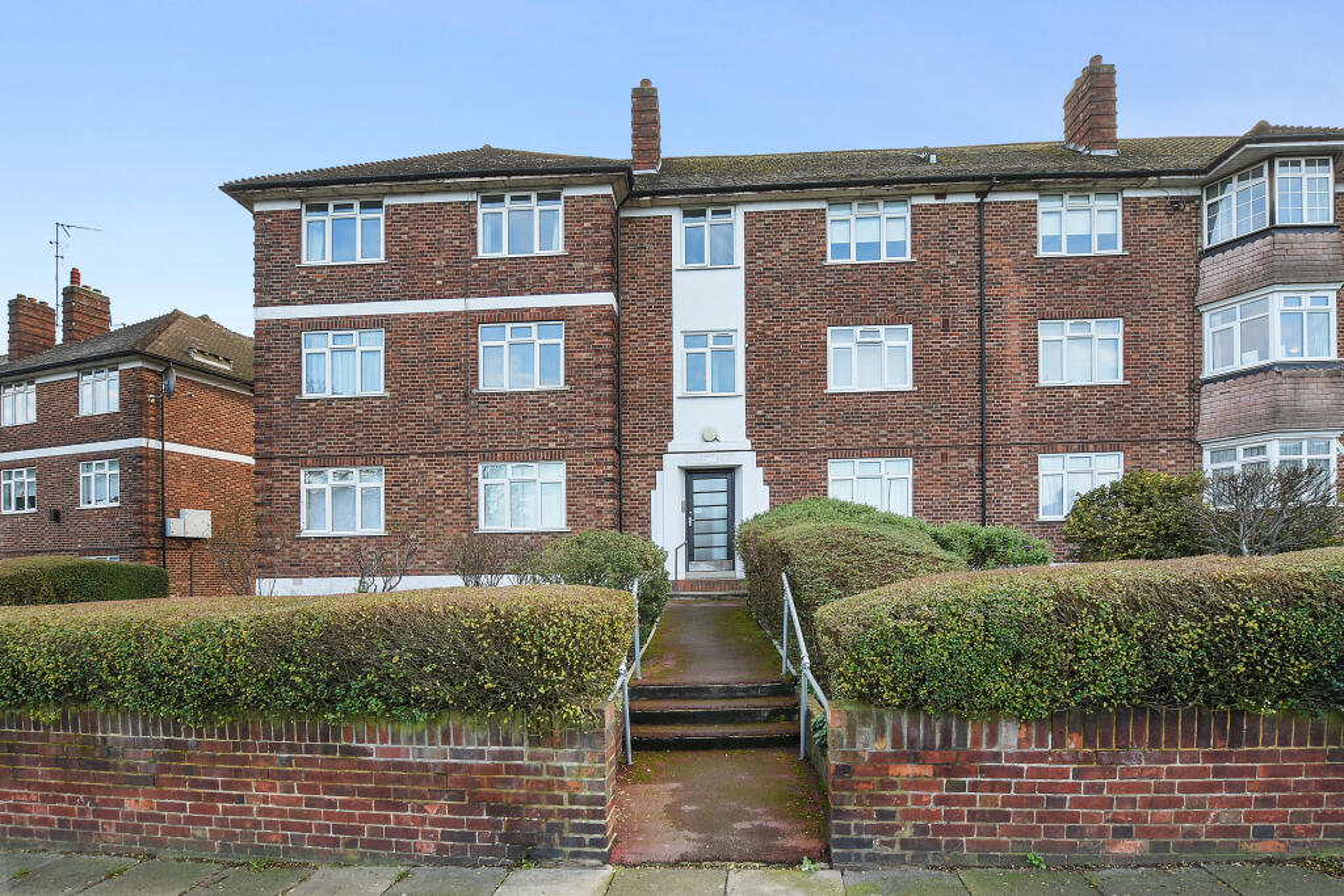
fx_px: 616
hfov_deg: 95.0
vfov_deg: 72.1
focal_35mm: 16
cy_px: 448
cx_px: 672
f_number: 8
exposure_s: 1/25
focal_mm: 11
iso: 200
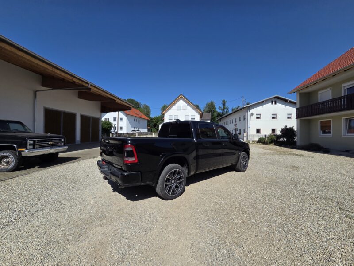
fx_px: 133
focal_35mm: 13
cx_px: 177
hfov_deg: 106.2
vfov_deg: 89.9
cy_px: 133
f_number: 2.2
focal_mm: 2.2
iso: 50
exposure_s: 1/3001
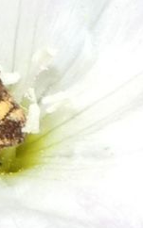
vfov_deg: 3.6
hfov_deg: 2.2
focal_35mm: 586
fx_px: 3658
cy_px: 44
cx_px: -42
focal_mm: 28.1
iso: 80
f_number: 5.4
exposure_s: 1/100
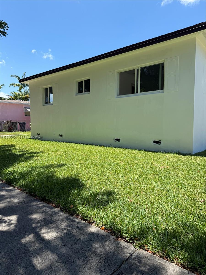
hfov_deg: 56.8
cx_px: 103
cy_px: 138
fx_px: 190
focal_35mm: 24
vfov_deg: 71.6
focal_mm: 6.76
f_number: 1.78
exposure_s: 1/3021
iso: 80
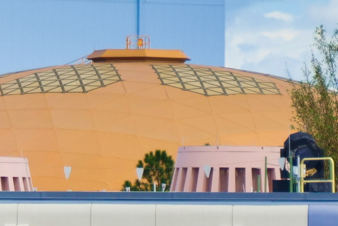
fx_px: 6065
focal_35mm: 646
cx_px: 52
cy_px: 390
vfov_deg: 2.1
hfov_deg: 3.2
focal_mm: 60
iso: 200
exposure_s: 1/640
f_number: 4
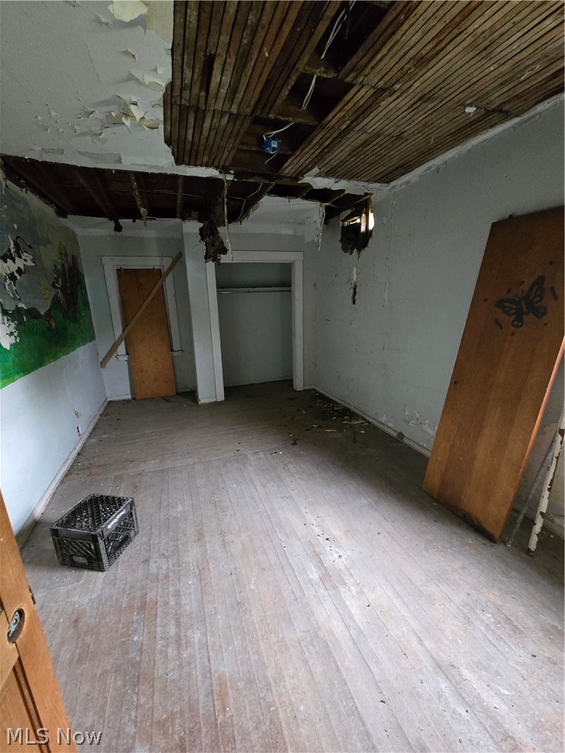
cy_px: 376
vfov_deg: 106.2
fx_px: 283
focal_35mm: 13
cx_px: 282
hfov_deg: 89.9
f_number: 2.2
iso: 1250
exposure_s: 1/30
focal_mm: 2.2
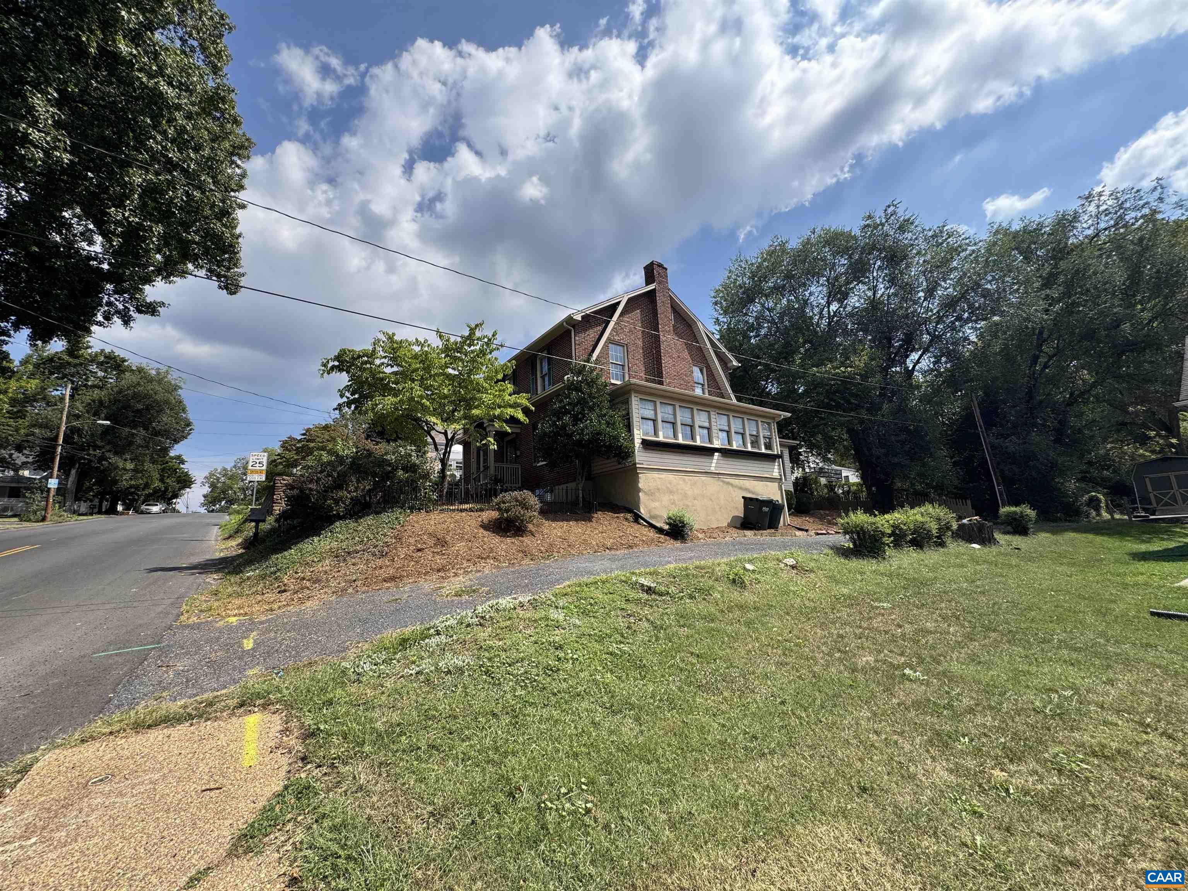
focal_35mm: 14
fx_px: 480
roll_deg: +3.8
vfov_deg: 85.7
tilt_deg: +12.0
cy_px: 446
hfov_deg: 102.1
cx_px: 594
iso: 50
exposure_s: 1/1323
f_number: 2.2
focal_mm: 2.22
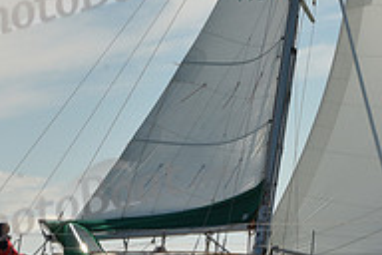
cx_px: 338
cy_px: 69
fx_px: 2249
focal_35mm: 212
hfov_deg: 9.7
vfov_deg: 6.5
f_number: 14
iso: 320
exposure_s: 1/800
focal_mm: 70
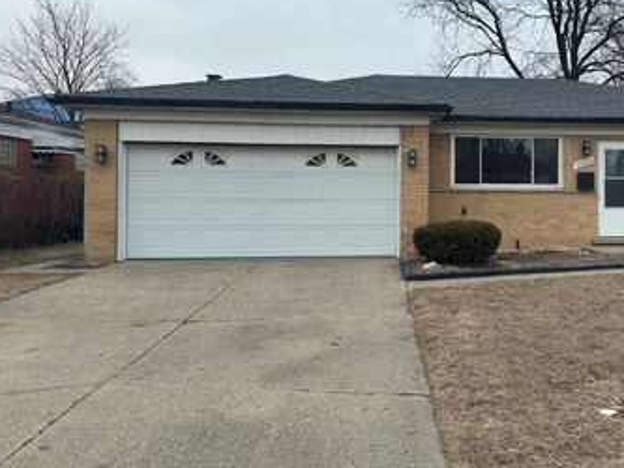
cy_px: 175
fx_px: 649
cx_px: 448
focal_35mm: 36
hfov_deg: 49.8
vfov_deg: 39.4
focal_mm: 6.86
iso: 80
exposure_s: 1/1965
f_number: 1.78
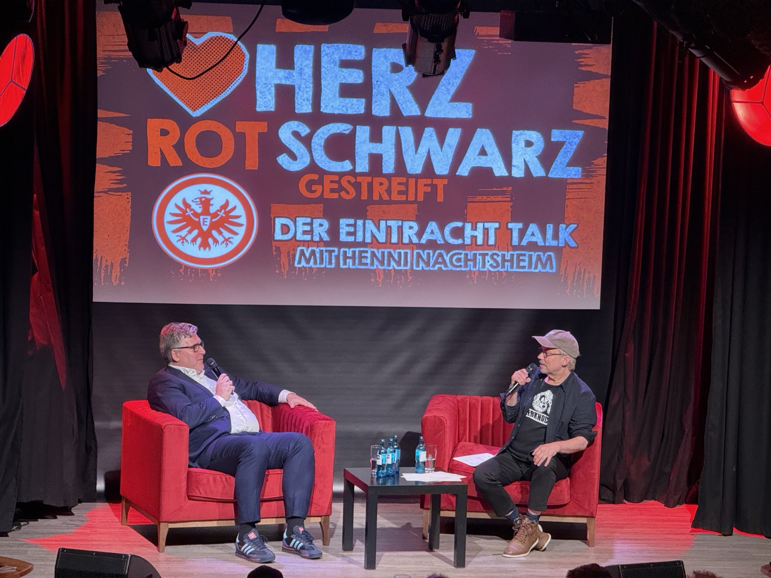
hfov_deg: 16.4
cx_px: 386
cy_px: 289
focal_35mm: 120
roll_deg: -2.1
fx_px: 2673
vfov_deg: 12.3
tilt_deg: -6.1
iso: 640
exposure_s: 1/40
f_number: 2.8
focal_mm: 15.66
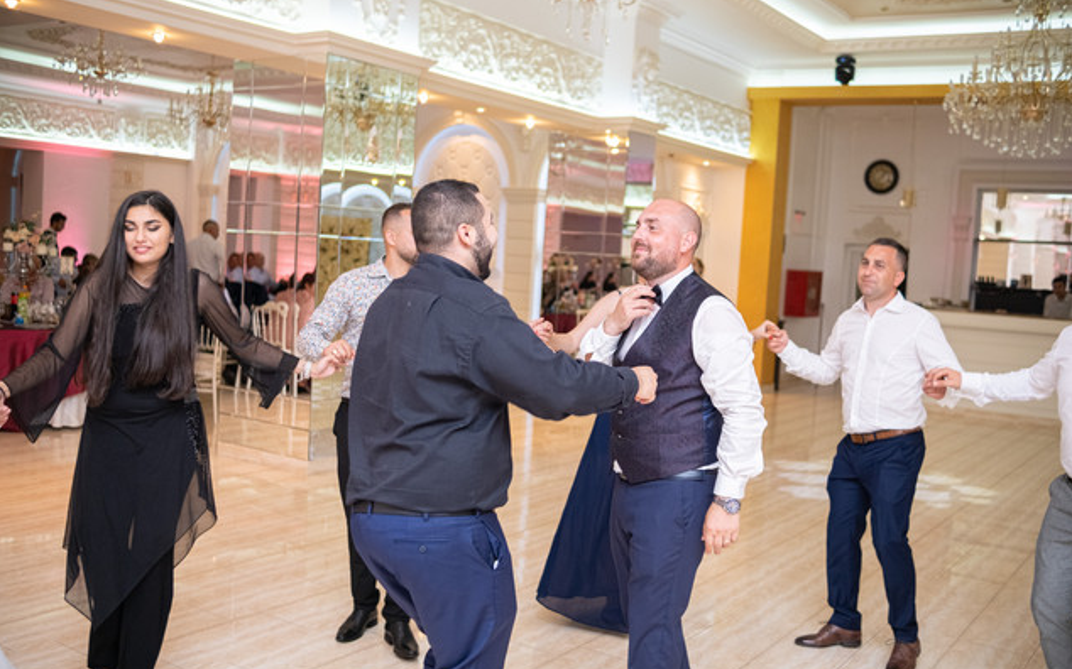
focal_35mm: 36
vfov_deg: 35.3
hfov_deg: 54.0
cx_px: 538
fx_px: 1052
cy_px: 335
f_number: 1.8
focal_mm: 23
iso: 1000
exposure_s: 1/125
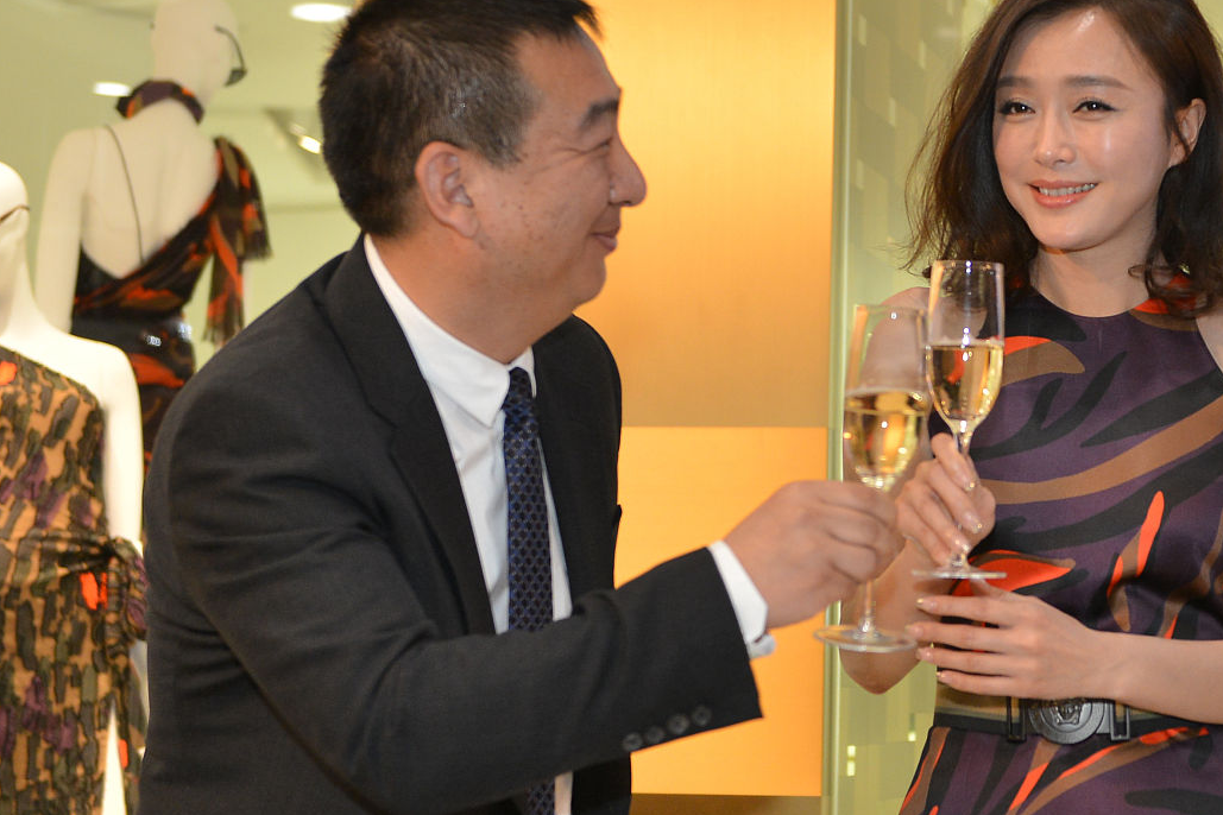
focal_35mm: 49
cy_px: 402
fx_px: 1665
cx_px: 705
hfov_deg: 40.2
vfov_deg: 27.5
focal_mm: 42
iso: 800
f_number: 2.8
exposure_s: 1/200
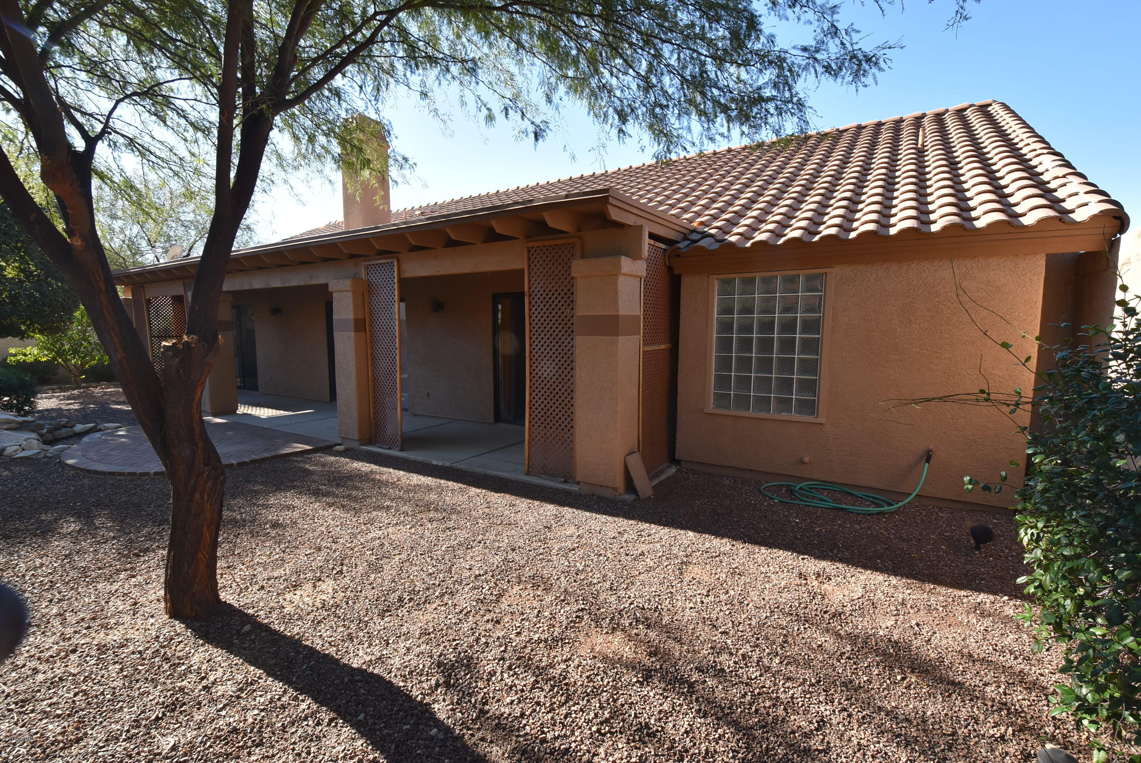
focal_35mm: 15
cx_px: 570
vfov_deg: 77.4
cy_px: 382
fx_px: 476
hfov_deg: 100.3
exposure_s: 1/250
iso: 400
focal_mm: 10
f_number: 8
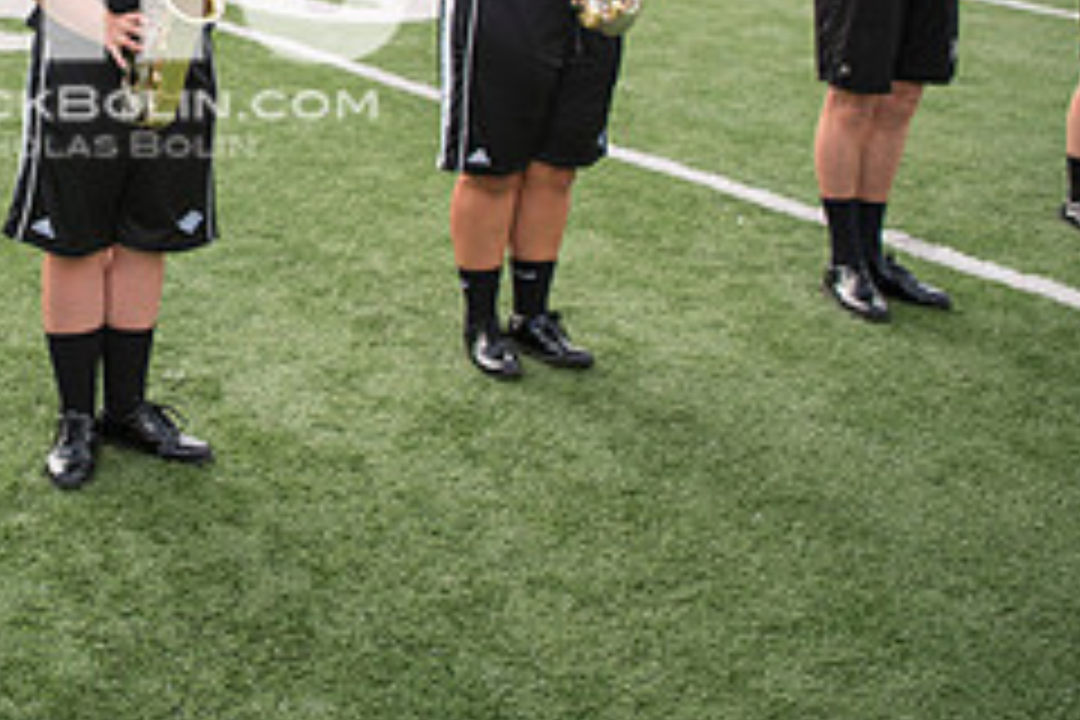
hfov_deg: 32.4
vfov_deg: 22.2
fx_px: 1740
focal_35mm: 58
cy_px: -56
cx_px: 68
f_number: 2.8
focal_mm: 24
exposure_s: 1/2000
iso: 400
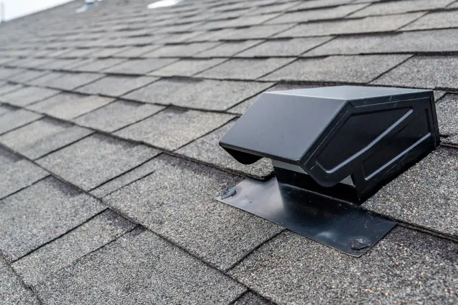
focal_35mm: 40
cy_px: 155
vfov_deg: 33.4
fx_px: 509
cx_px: 241
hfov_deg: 48.5
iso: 100
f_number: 7.1
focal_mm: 36
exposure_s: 1/40
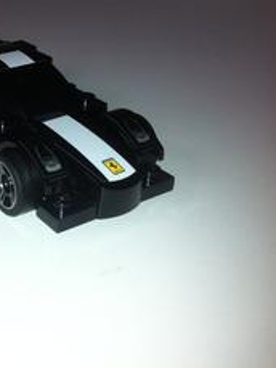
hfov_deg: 25.4
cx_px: 8
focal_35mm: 55
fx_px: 584
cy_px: 187
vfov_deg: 34.9
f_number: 2.8
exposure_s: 1/177
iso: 80
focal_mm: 3.85
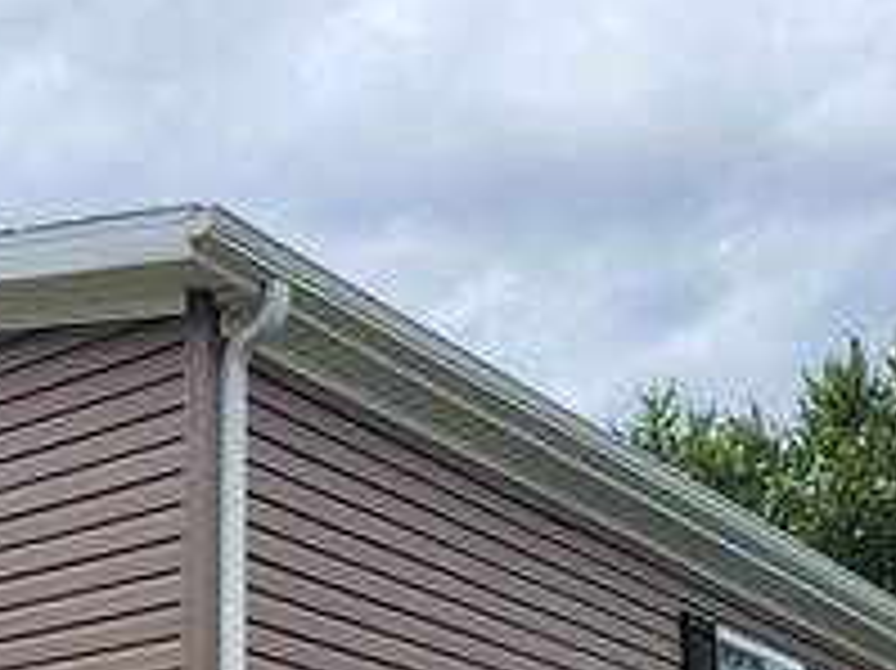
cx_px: 216
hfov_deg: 28.5
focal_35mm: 67
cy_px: 773
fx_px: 1733
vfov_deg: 20.7
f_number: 1.8
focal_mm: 5.4
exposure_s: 1/1799
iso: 40
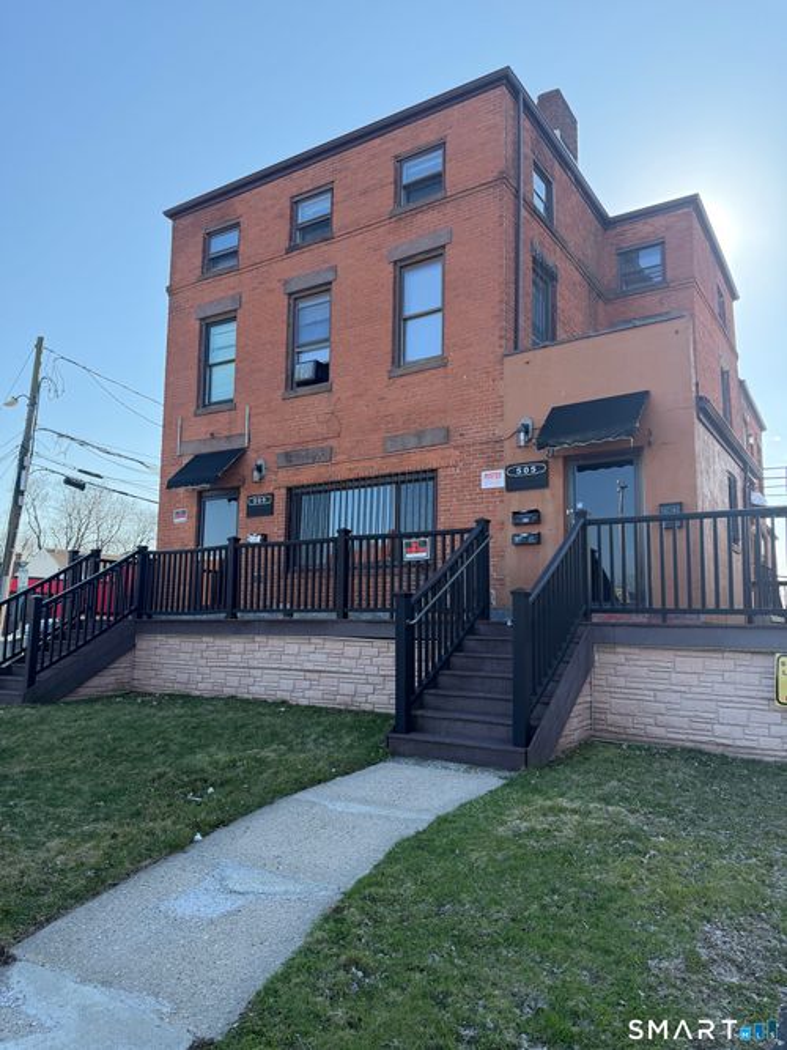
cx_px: 394
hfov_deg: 56.8
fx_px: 728
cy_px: 525
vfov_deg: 71.6
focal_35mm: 24
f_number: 1.78
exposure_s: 1/1618
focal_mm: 6.76
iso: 100
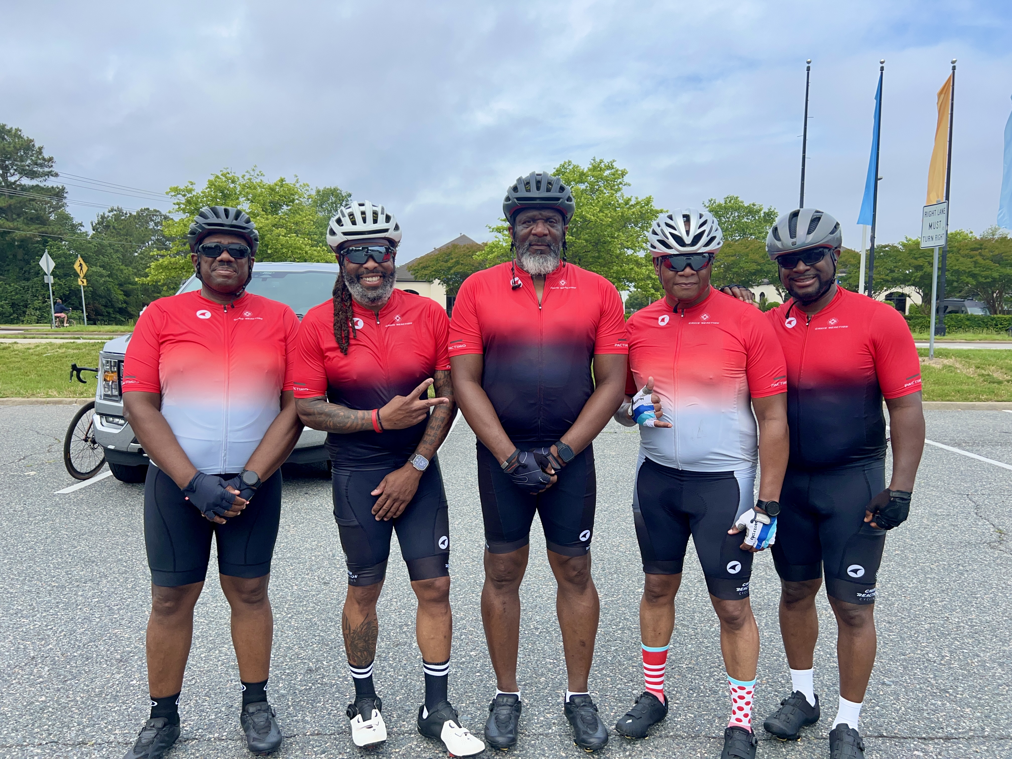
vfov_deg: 53.1
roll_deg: -0.3
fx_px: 760
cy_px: 380
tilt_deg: -5.4
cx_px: 506
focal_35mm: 26
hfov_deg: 67.3
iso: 50
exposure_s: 1/1779
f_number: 1.5
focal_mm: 5.7
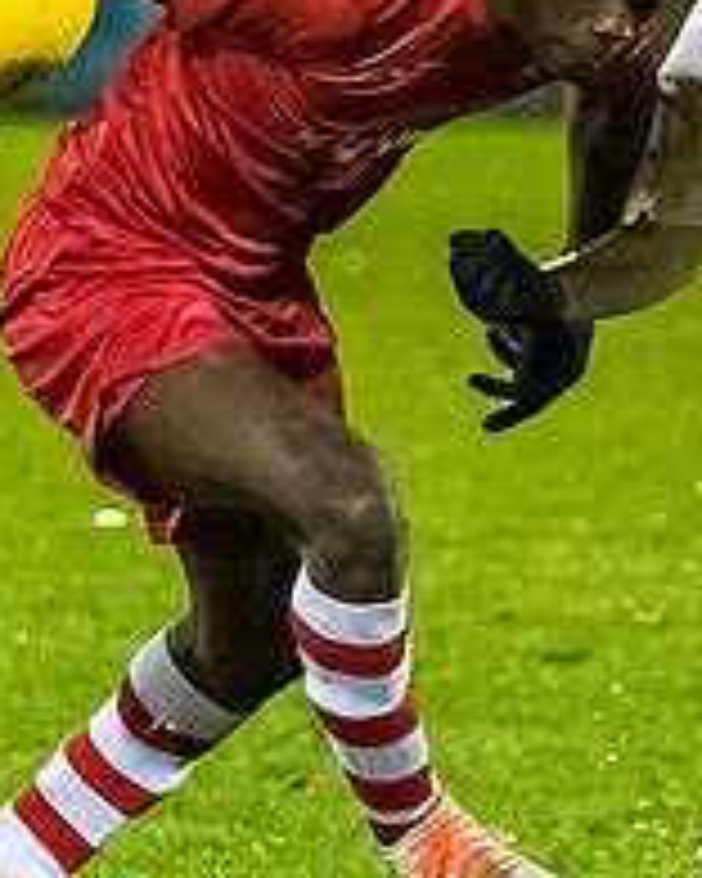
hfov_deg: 1.8
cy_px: 243
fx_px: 22309
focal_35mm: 859
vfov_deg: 2.3
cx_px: 569
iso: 6400
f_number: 2.8
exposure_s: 1/1000
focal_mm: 138
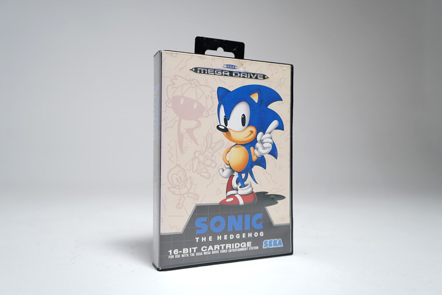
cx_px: 221
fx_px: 356
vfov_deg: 45.0
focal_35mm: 29
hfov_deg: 63.7
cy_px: 148
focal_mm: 29
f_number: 3.5
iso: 64
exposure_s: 1/8
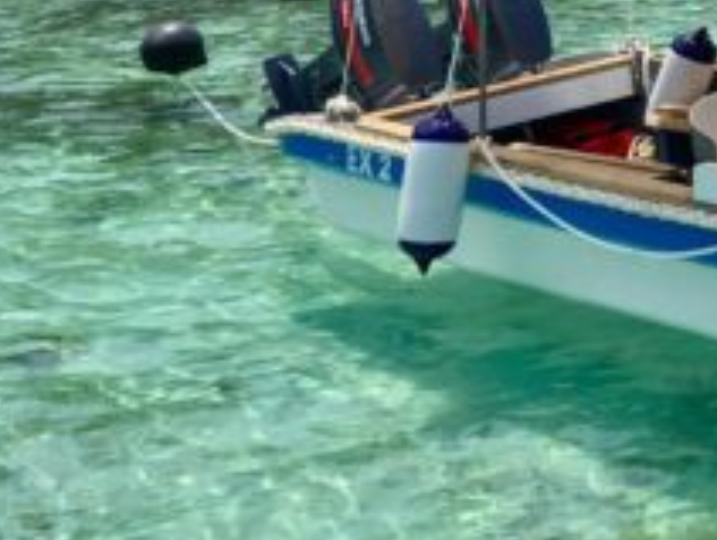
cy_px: -141
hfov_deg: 17.6
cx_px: 1169
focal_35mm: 96
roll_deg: +1.2
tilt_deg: -5.2
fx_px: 1992
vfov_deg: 14.8
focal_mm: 4.15
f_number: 2.2
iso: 25
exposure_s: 1/2024
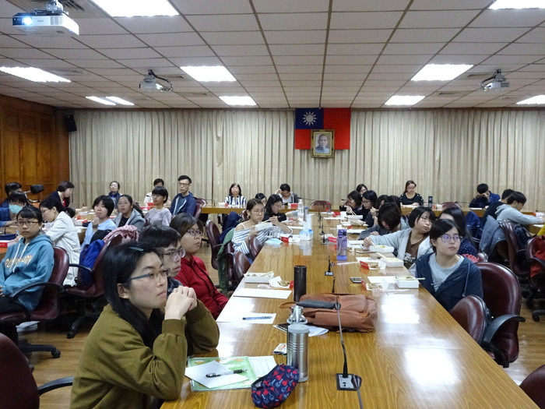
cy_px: 204
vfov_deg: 40.7
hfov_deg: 52.6
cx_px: 272
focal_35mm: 35
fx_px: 551
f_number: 4
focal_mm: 5.98
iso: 1600
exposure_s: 1/60
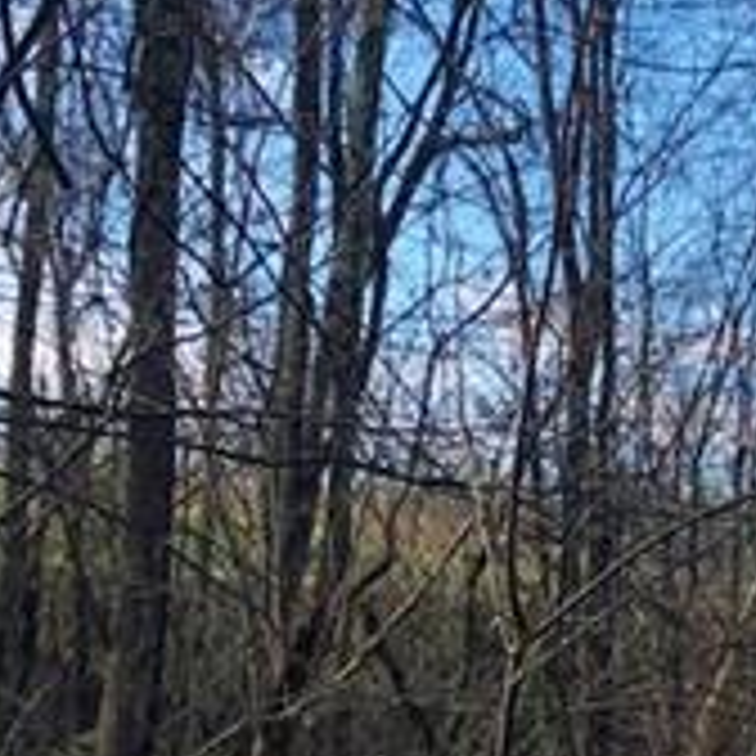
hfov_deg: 15.1
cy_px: 900
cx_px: 814
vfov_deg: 14.9
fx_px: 2792
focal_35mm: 113
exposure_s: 1/476
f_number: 1.8
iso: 20
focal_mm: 3.99
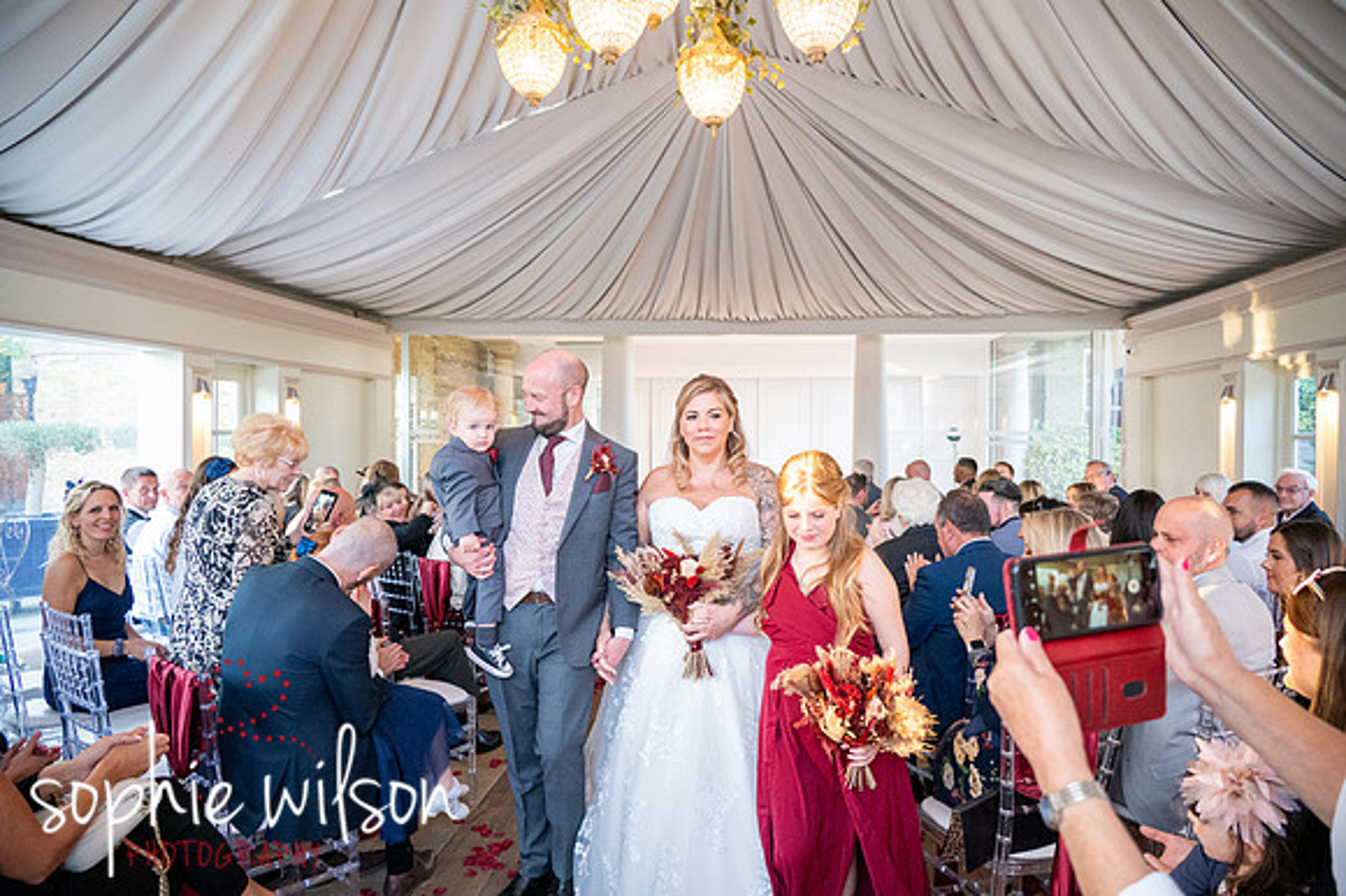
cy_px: 448
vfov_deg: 53.1
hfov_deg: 73.8
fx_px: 897
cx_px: 673
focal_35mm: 24
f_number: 4
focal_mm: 24
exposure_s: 1/250
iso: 5000
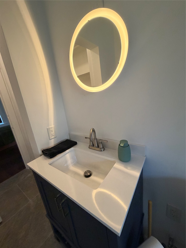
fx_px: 100
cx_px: 93
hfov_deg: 85.7
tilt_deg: -15.4
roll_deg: +9.3
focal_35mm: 14
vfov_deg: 102.1
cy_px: 124
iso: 250
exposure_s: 1/120
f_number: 2.2
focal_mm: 2.22
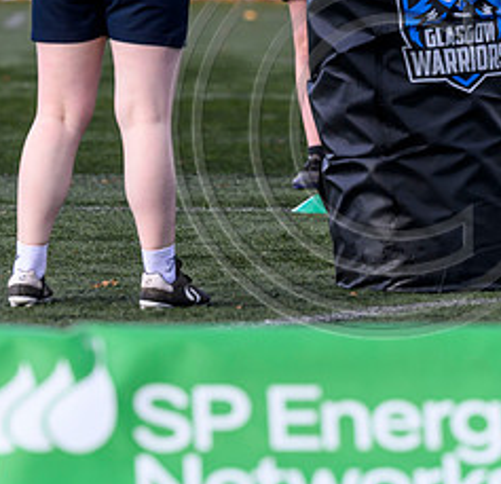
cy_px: 155
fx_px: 6118
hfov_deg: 4.7
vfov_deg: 4.5
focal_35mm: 380
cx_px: 552
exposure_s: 1/2000
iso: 500
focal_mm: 145
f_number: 3.5
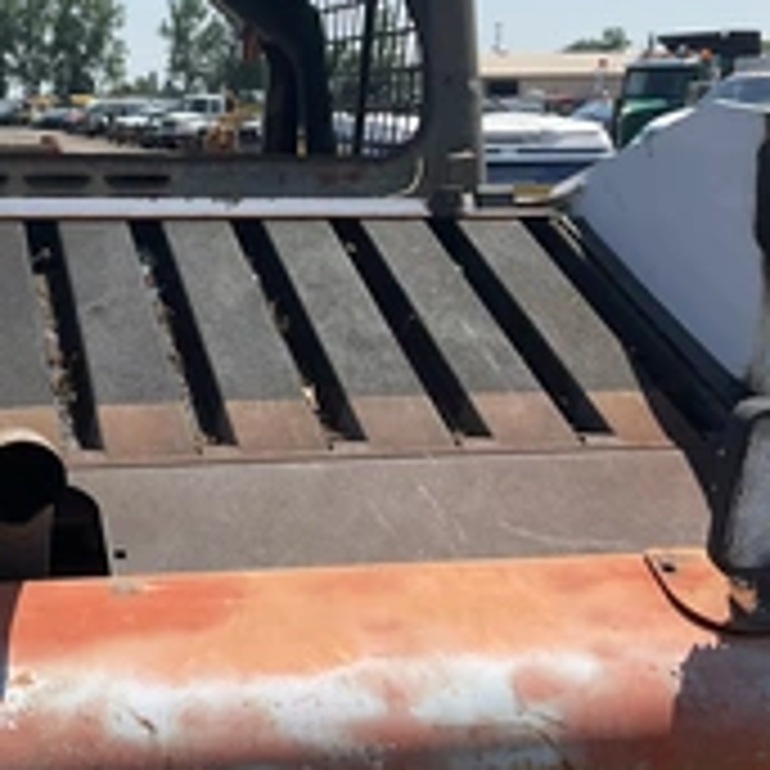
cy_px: 293
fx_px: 1510
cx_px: 207
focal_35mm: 60
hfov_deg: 28.3
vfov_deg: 28.5
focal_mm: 3
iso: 25
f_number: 1.8
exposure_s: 1/2141
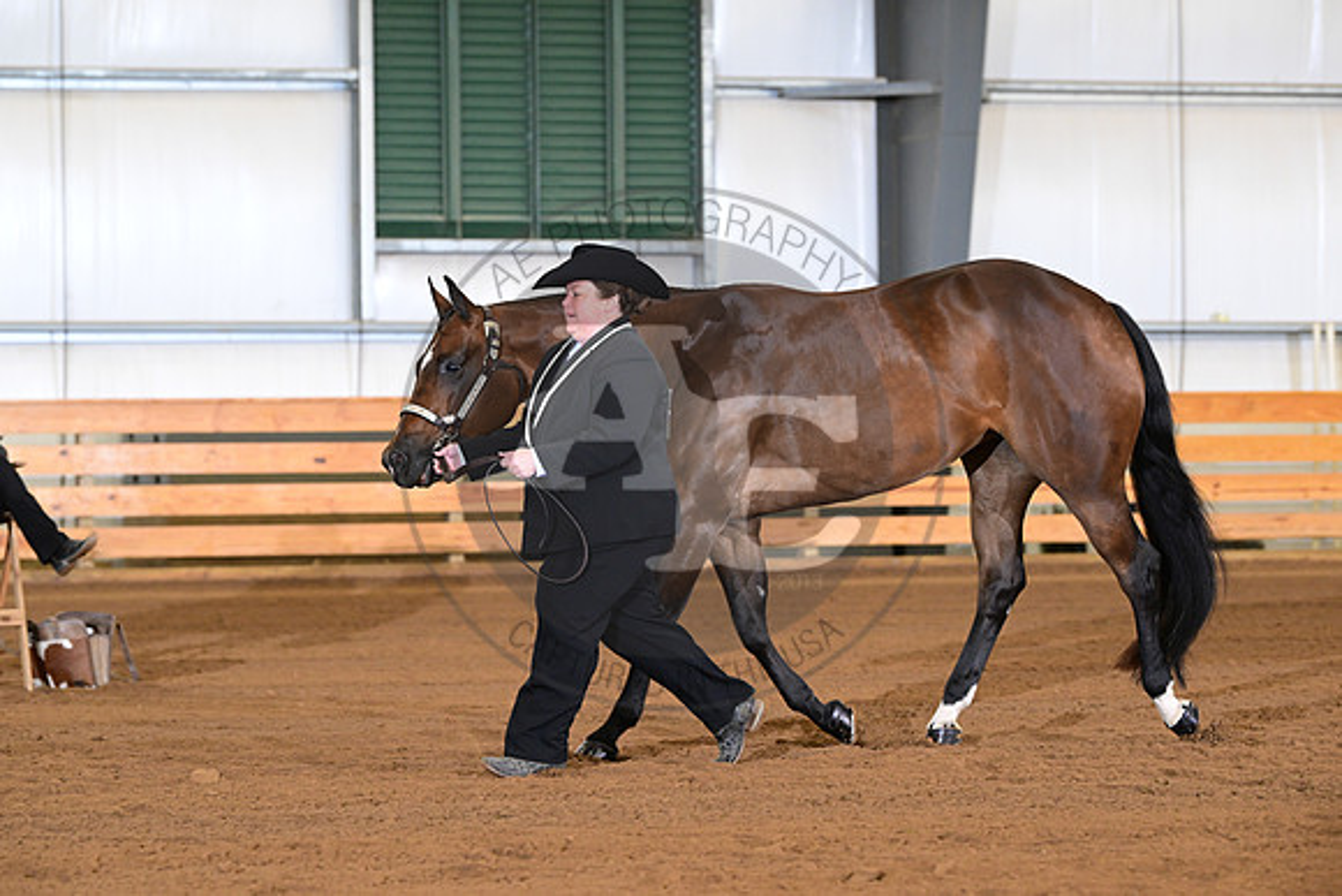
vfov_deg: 8.6
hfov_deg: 12.8
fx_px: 5966
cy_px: 448
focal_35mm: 160
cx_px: 671
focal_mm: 160
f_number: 5
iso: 2500
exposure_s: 1/200
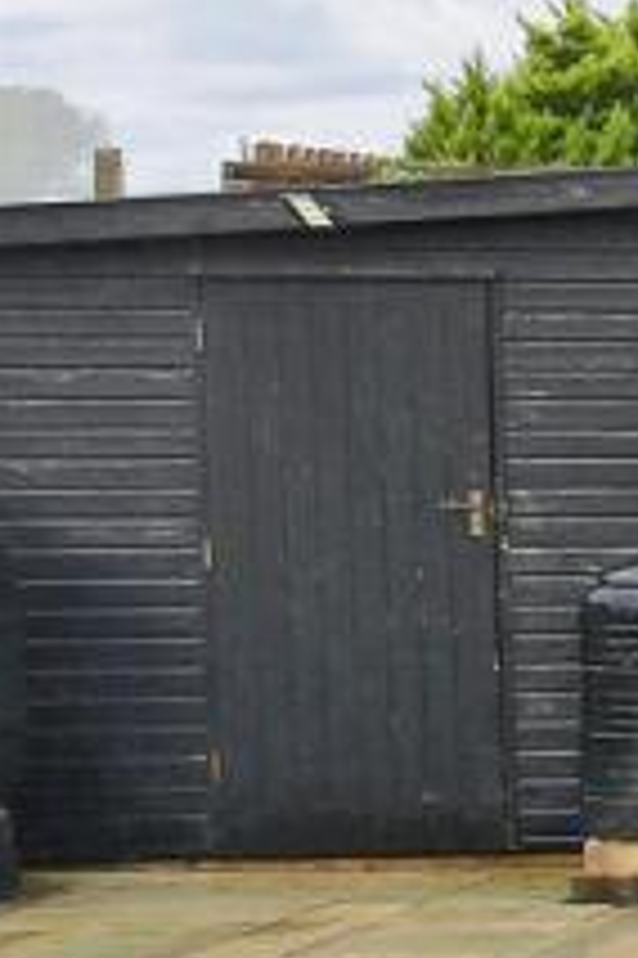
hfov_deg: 9.3
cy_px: 443
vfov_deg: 28.1
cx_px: 2291
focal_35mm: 72
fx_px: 1914
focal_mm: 10
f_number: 8
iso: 160
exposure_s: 1/25
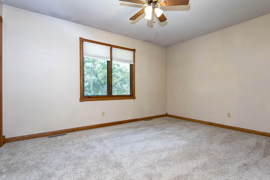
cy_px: 90
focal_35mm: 18
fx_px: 135
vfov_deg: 67.4
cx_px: 135
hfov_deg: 90.0
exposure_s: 1/30
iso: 200
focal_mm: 18
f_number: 6.7
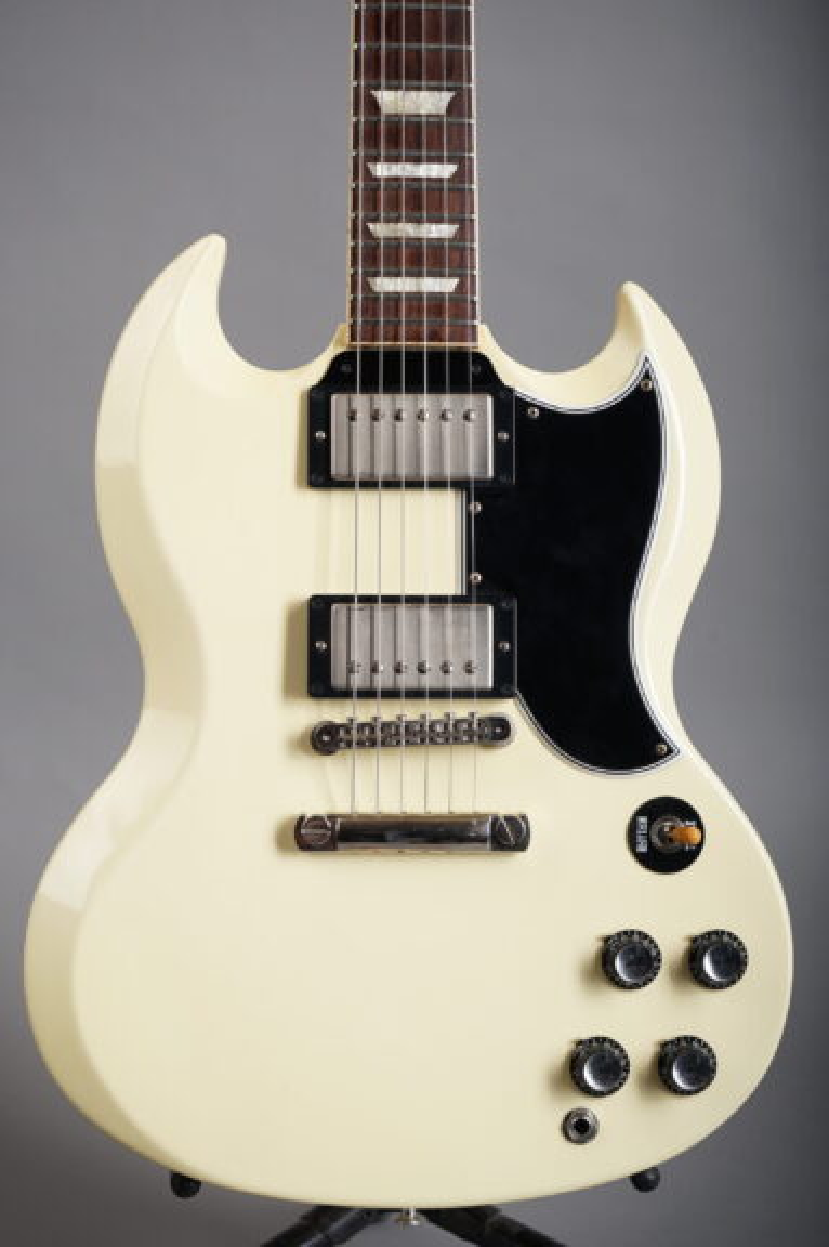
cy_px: 624
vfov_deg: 28.9
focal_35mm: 70
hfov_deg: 19.4
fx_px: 2422
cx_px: 414
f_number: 8
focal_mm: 70
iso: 160
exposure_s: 1/160
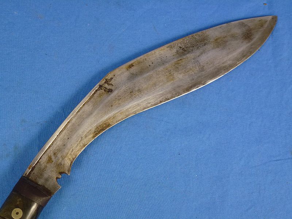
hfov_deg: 45.8
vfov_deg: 35.1
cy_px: 110
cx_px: 146
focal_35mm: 41
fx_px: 346
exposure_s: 1/80
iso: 250
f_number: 3.9
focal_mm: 7.4
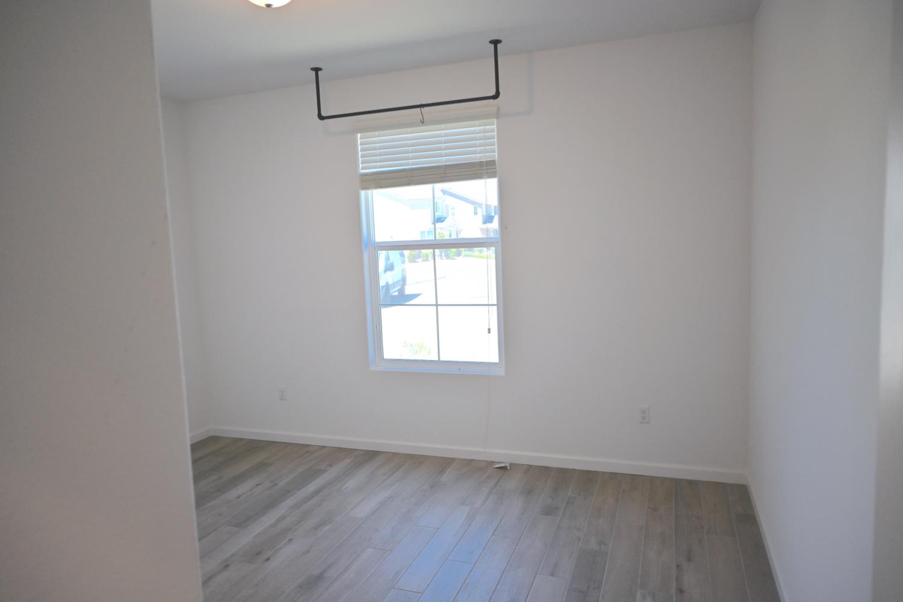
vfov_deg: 53.1
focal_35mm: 24
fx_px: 602
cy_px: 301
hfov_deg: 73.7
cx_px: 452
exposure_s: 1/250
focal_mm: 24
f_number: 4
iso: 360
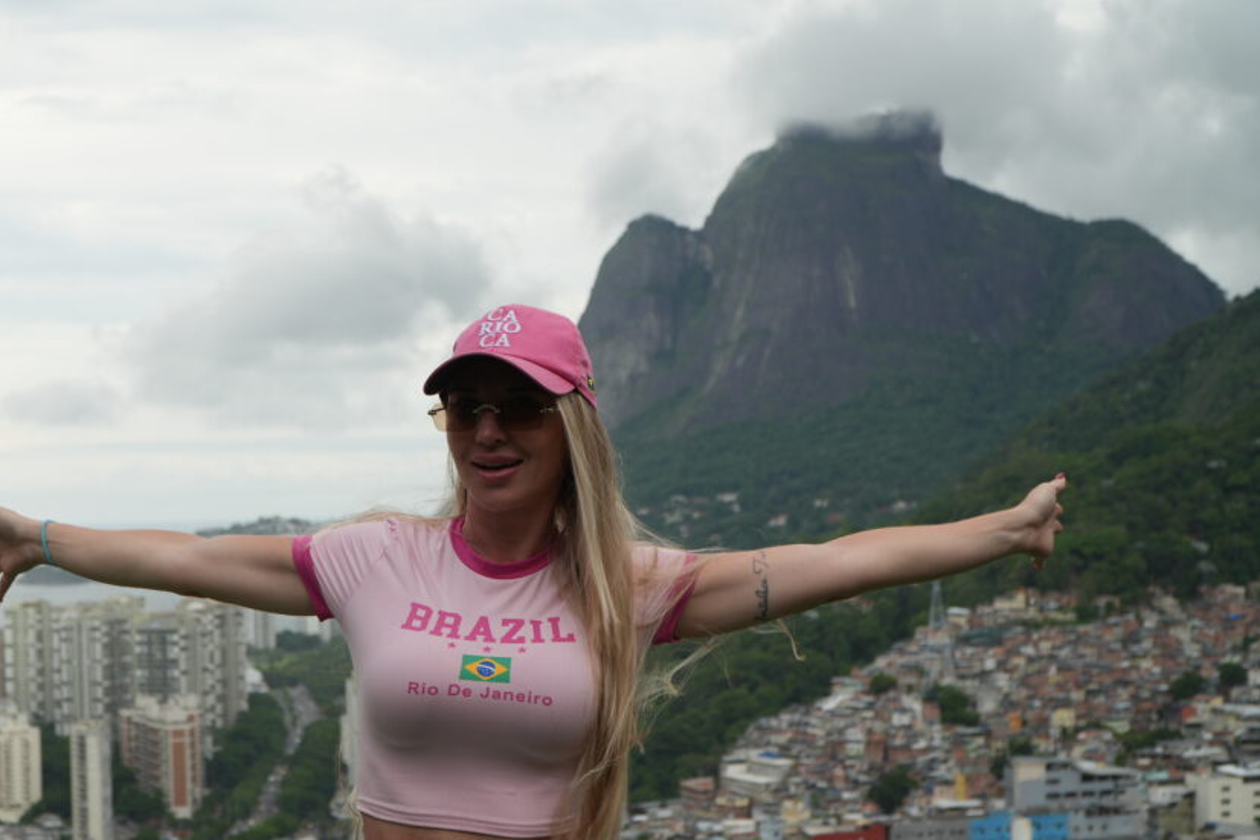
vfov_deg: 23.5
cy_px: 458
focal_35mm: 58
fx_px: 2017
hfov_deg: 34.6
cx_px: 499
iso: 100
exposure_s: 1/100
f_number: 4.5
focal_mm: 31
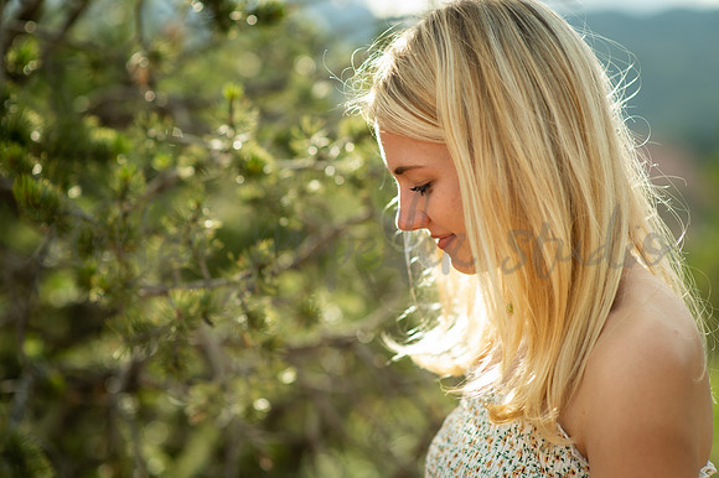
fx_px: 1697
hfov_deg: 23.9
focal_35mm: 85
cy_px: 239
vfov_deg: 16.1
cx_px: 360
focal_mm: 85
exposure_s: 1/1250
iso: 200
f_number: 2.2
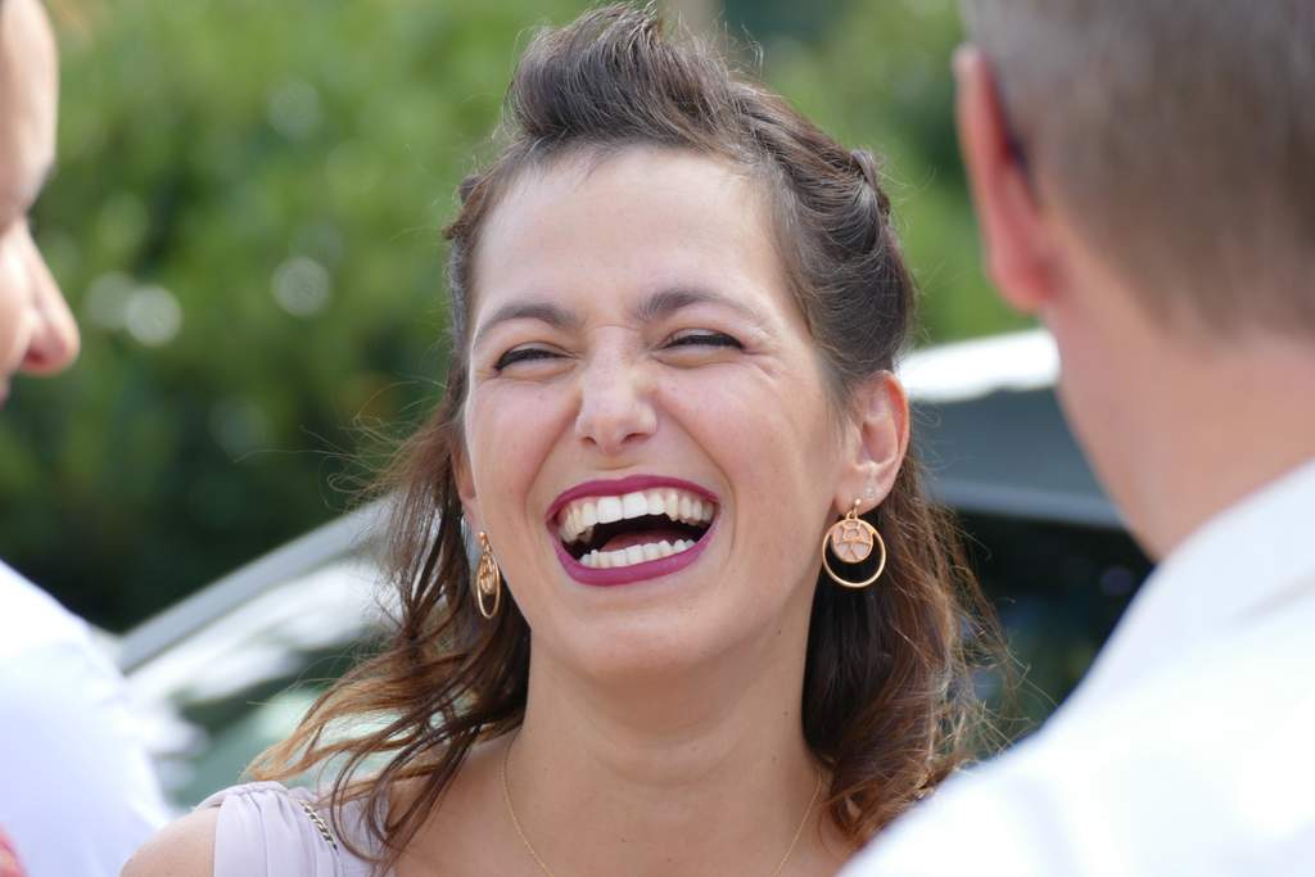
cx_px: 658
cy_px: 438
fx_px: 9827
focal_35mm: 269
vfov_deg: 5.1
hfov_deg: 7.7
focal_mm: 98.25
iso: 125
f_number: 4
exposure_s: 1/250
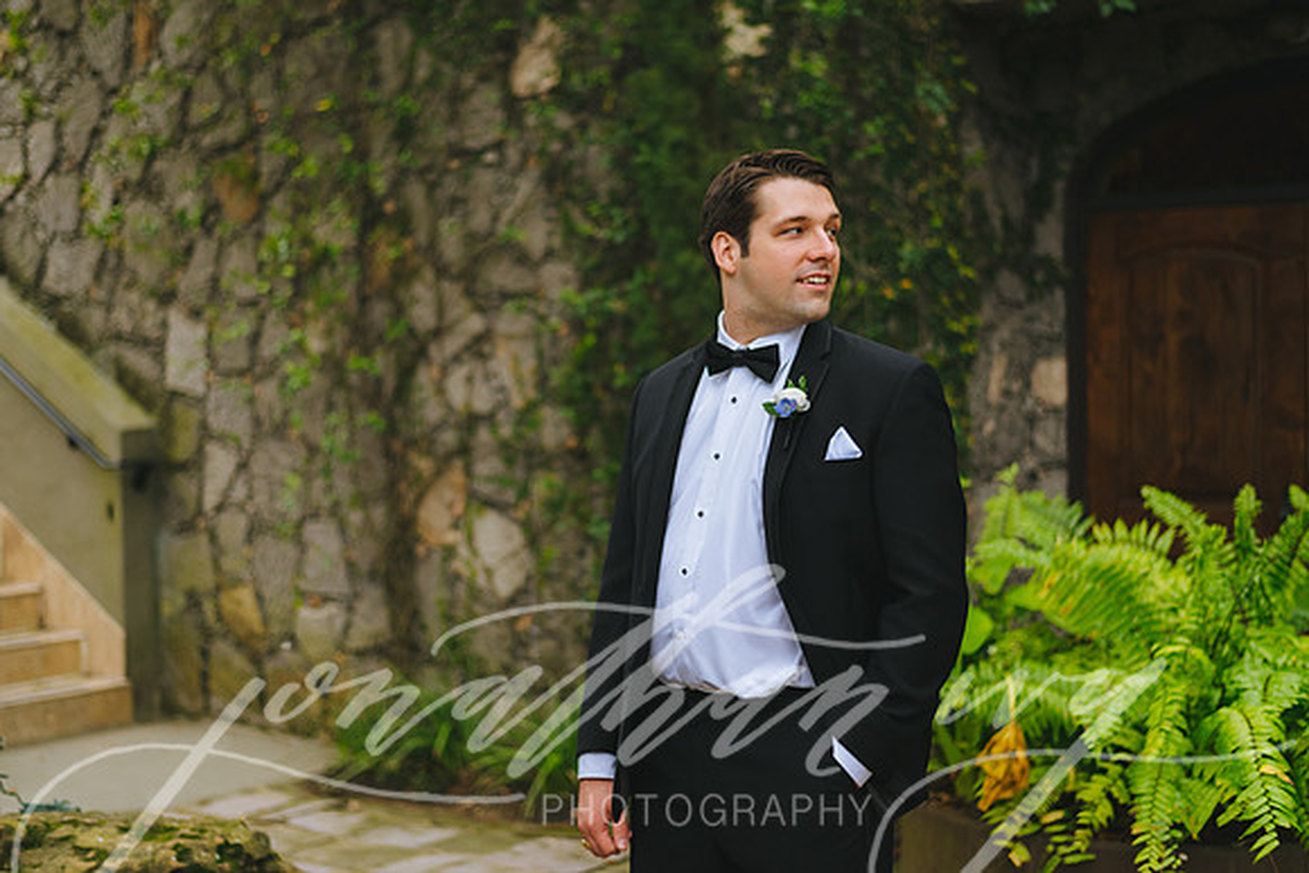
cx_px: 642
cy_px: 428
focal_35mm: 51
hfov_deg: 38.9
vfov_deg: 26.5
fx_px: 1854
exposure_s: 1/1600
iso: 400
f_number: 2
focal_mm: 50
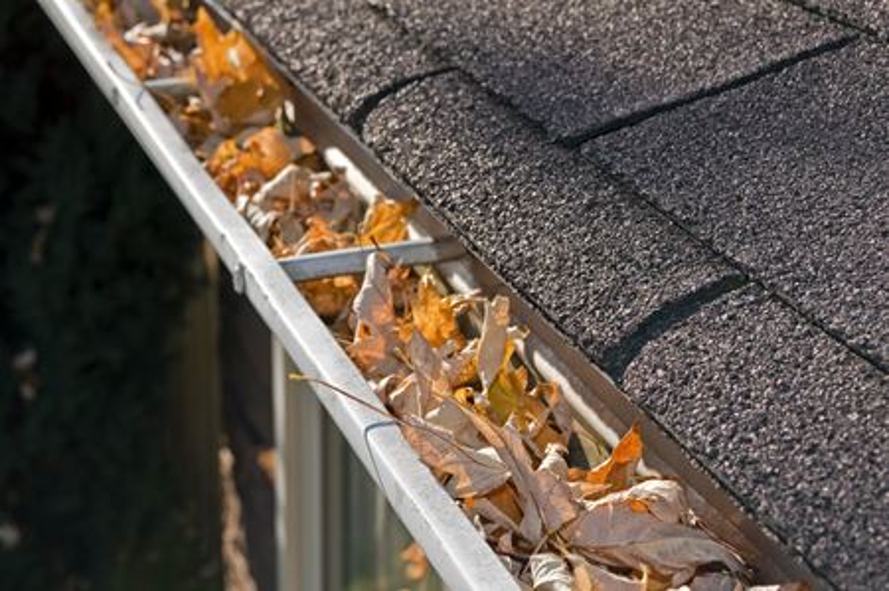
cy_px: 296
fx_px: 2035
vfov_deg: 16.5
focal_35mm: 82
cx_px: 444
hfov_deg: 24.6
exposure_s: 1/200
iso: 200
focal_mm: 55
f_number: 11
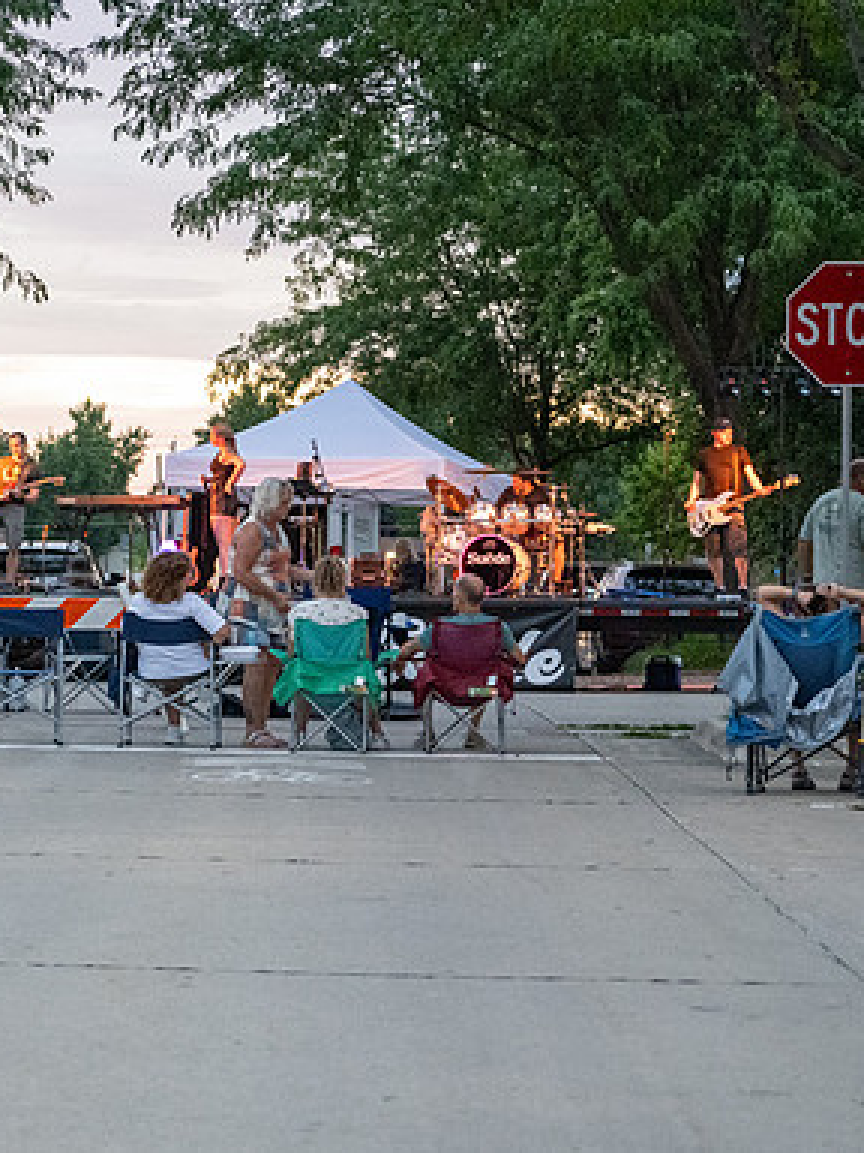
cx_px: 19
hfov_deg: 11.7
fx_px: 4193
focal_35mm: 126
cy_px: 575
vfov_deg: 15.6
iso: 6400
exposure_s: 1/125
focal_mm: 70
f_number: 4
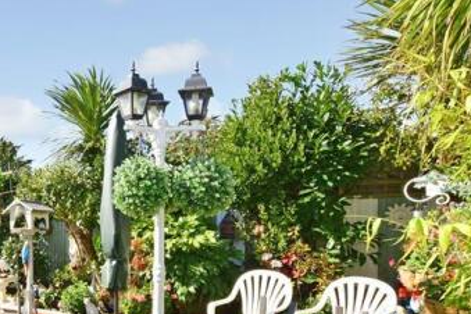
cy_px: 212
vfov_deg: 44.2
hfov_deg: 55.0
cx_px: 44
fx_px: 379
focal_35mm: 29
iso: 400
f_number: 16
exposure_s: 1/200
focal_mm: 10
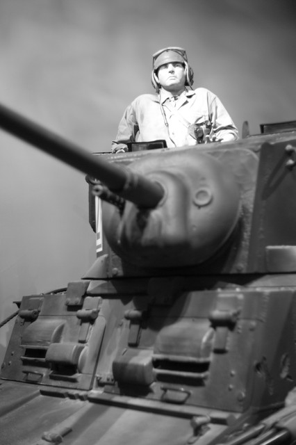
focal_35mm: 50
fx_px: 617
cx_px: 148
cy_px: 222
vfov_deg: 39.6
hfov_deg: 27.0
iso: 2500
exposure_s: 1/180
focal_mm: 50
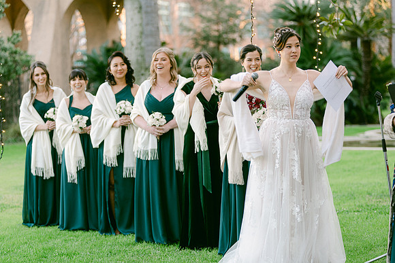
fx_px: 1152
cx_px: 198
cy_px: 132
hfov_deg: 19.5
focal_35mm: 105
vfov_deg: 13.0
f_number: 2.8
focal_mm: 105
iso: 400
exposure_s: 1/125
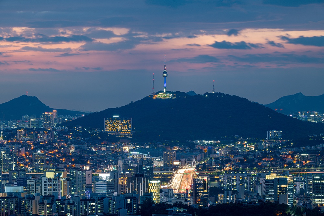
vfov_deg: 9.2
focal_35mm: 150
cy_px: 108
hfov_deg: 13.7
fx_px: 1350
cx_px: 162
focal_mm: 150
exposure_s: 10
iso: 100
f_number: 11
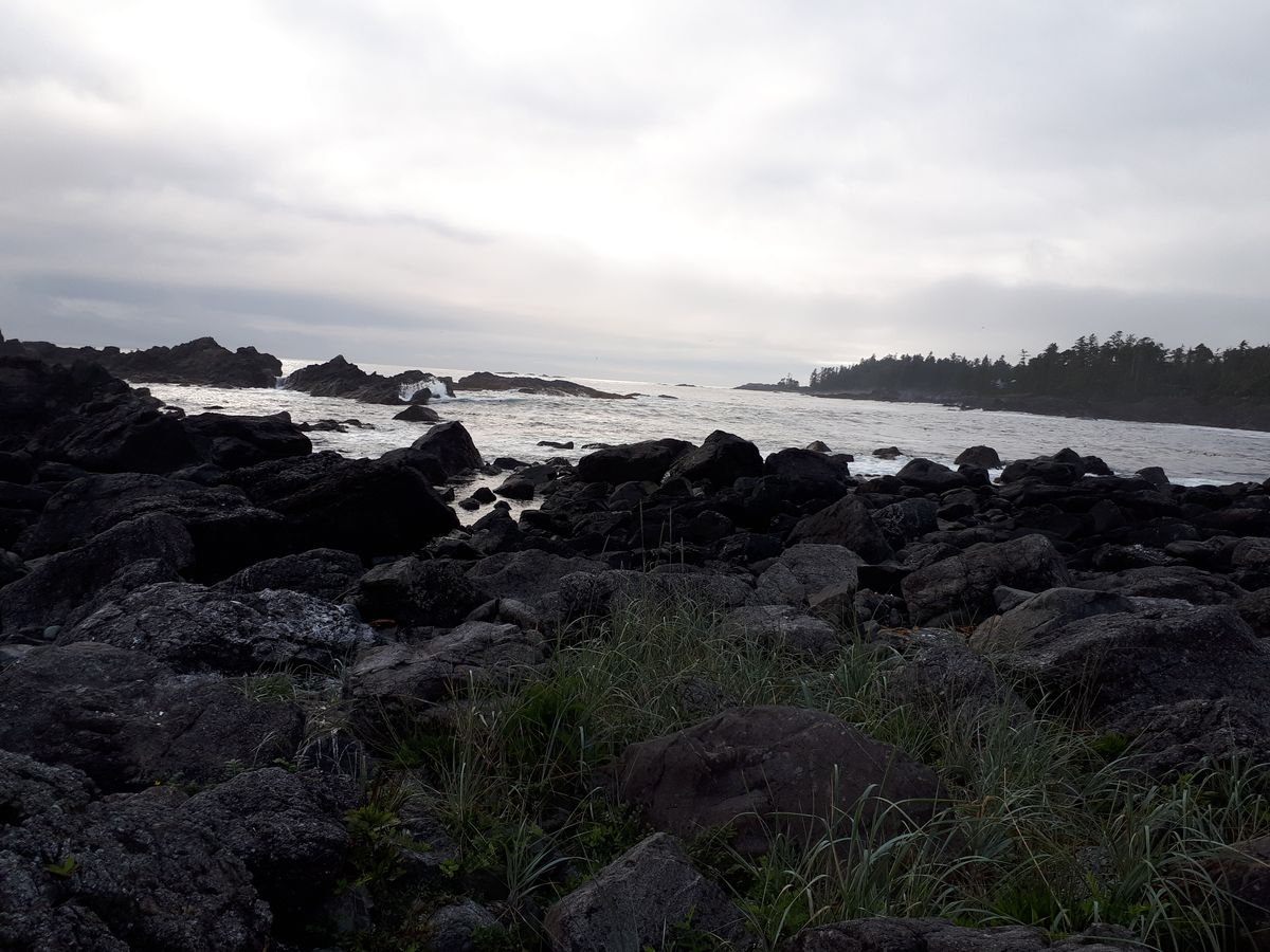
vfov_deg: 51.4
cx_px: 635
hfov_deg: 65.3
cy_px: 476
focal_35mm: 27
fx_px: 991
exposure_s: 1/517
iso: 40
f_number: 1.9
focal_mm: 3.6
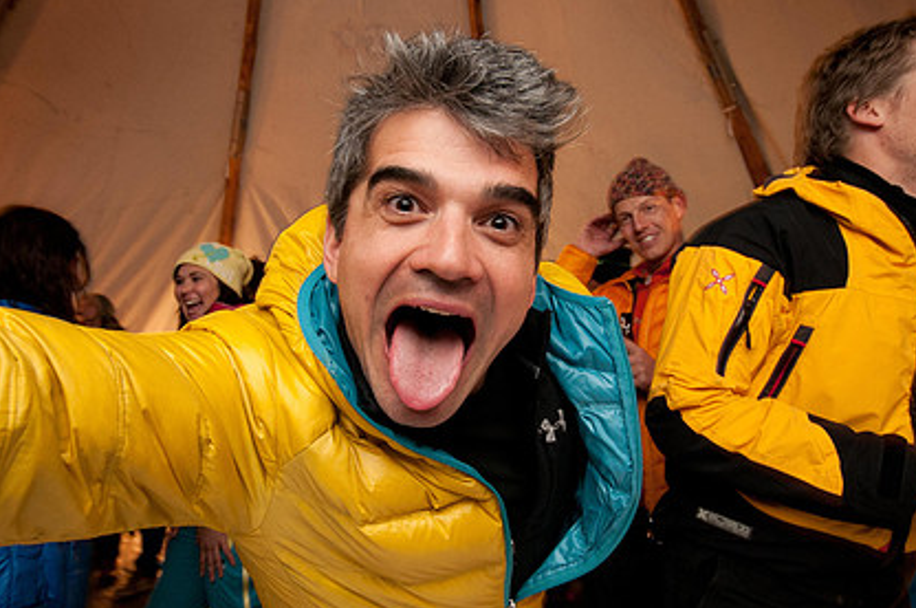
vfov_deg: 54.9
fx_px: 584
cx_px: 423
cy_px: 332
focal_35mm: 23
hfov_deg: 76.1
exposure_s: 1/15
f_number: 3.5
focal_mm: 11
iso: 800
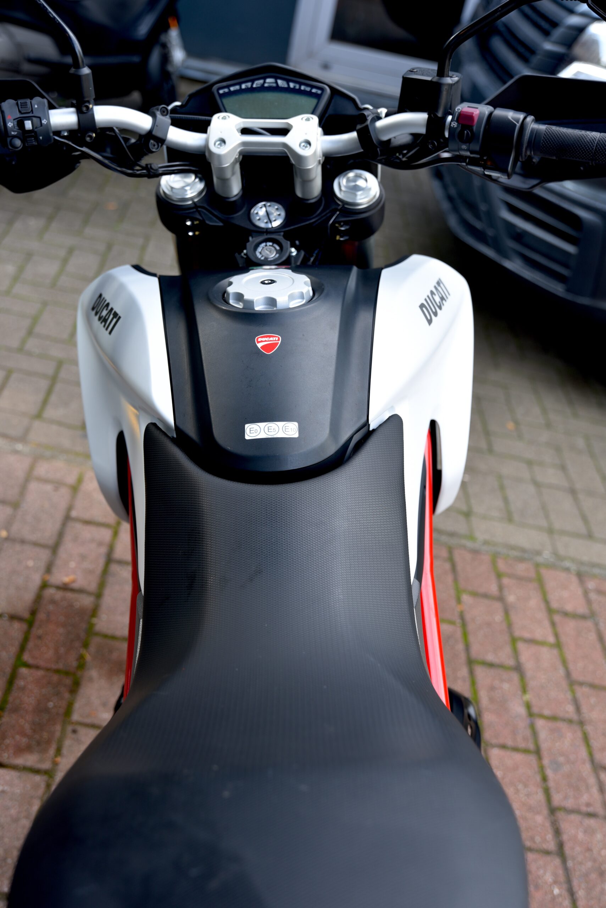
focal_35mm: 44
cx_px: 303
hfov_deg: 30.5
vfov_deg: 44.5
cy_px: 454
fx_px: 1110
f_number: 4
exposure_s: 1/60
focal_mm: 44
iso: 100
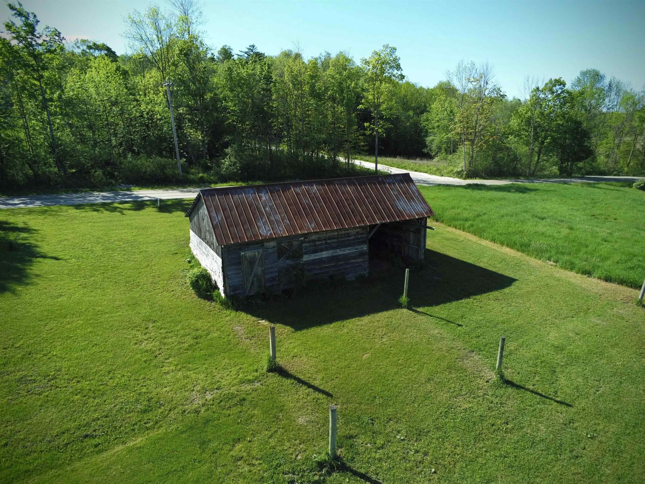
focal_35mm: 23
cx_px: 322
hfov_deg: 73.9
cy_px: 242
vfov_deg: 58.9
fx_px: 429
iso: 106
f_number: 2.4
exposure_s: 1/961
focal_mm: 4
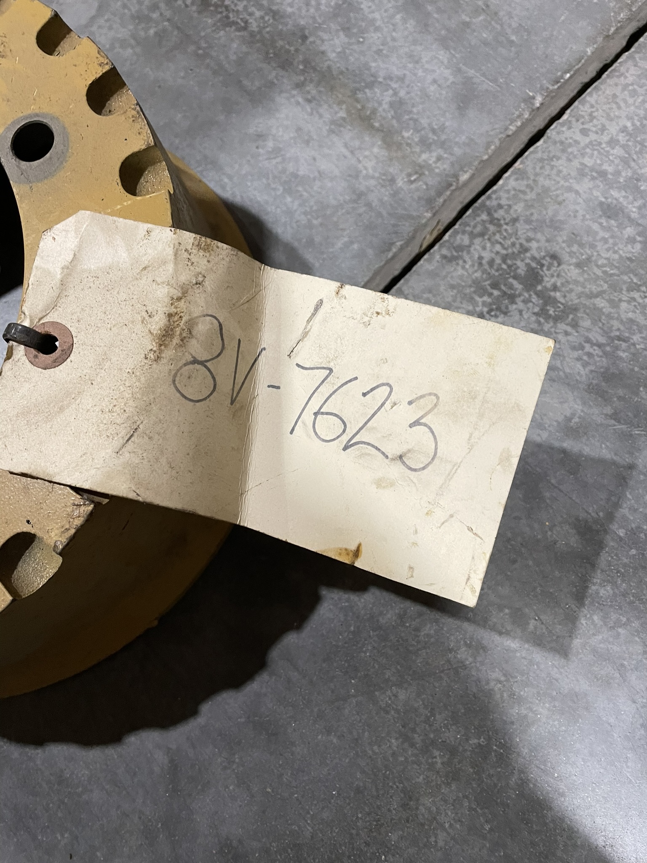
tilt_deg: -76.4
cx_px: 324
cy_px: 432
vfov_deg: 67.3
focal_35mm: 26
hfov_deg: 53.1
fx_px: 648
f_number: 1.6
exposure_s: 1/60
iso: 200
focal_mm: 4.2
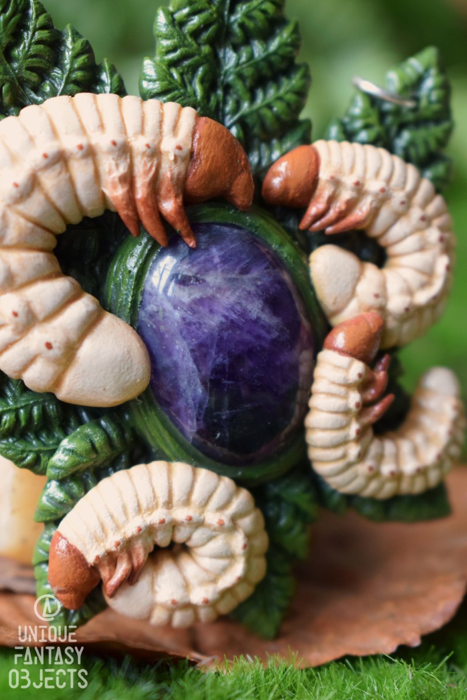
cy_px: 350
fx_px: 1459
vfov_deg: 27.0
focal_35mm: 75
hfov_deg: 18.2
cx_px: 234
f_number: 5.6
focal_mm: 50
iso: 1400
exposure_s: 1/60
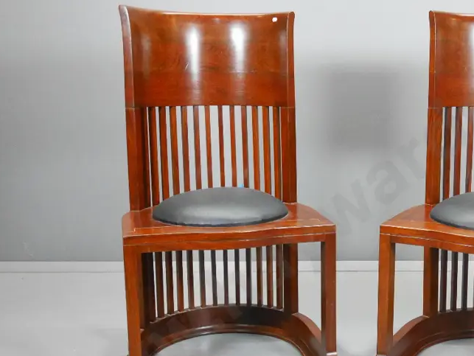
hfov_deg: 36.5
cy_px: 201
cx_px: 359
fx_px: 699
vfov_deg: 28.6
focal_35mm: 51
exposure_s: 1/100
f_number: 4.5
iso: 3200
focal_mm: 16
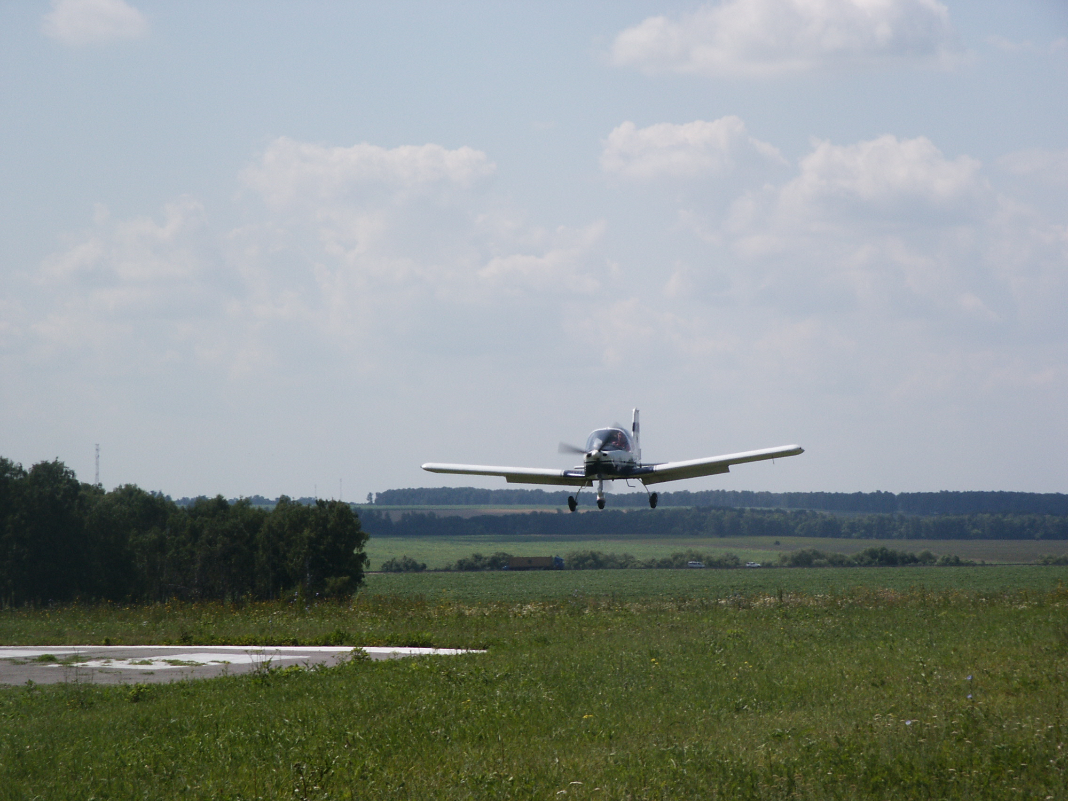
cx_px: 534
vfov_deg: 10.7
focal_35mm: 139
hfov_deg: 14.2
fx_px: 4289
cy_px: 400
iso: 64
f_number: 8
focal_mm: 28.22
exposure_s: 1/350
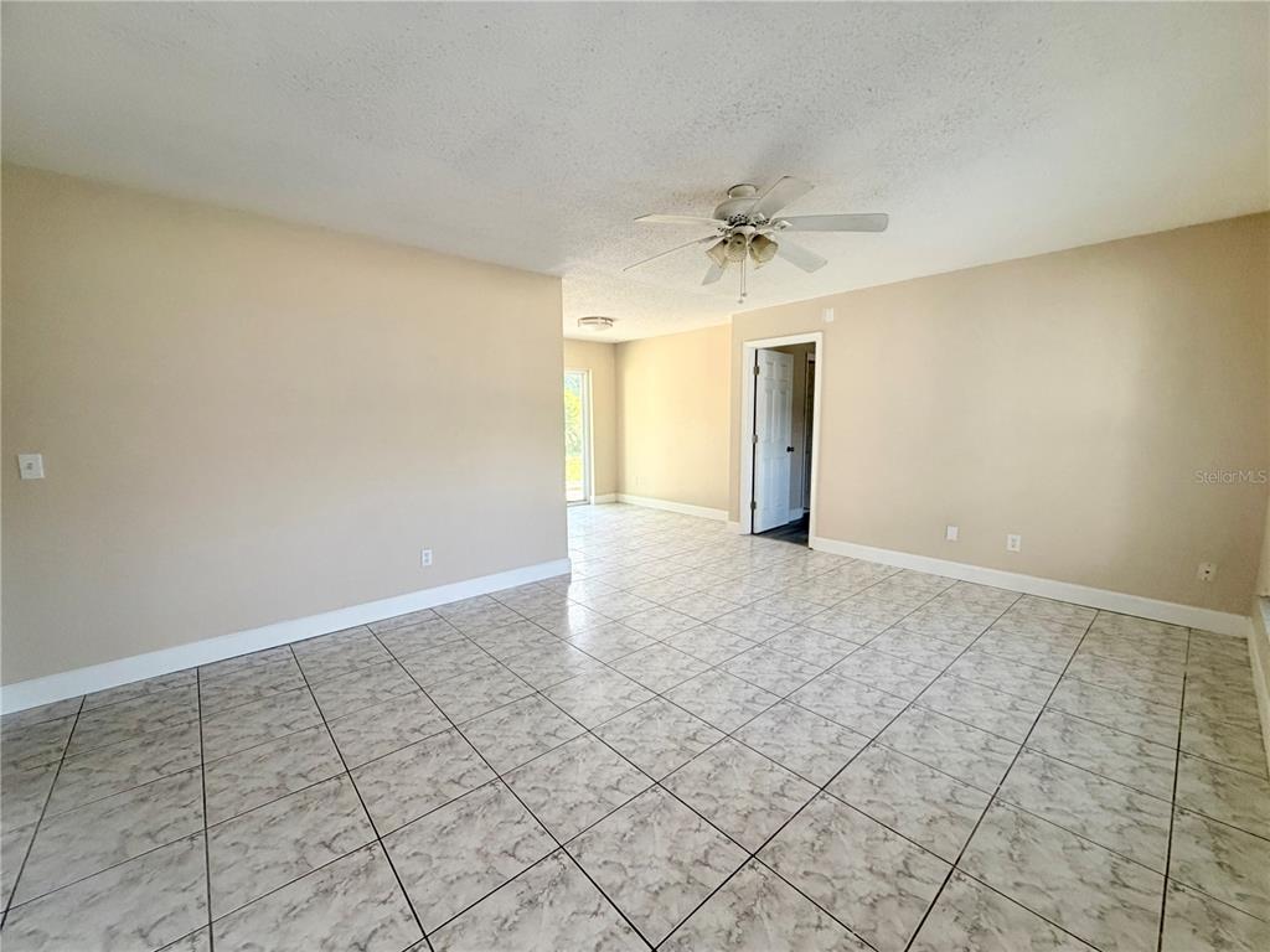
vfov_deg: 85.7
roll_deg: +0.8
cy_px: 476
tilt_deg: -6.6
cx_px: 635
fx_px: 514
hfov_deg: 102.1
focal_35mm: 14
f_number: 2.2
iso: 320
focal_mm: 2.22
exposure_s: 1/121
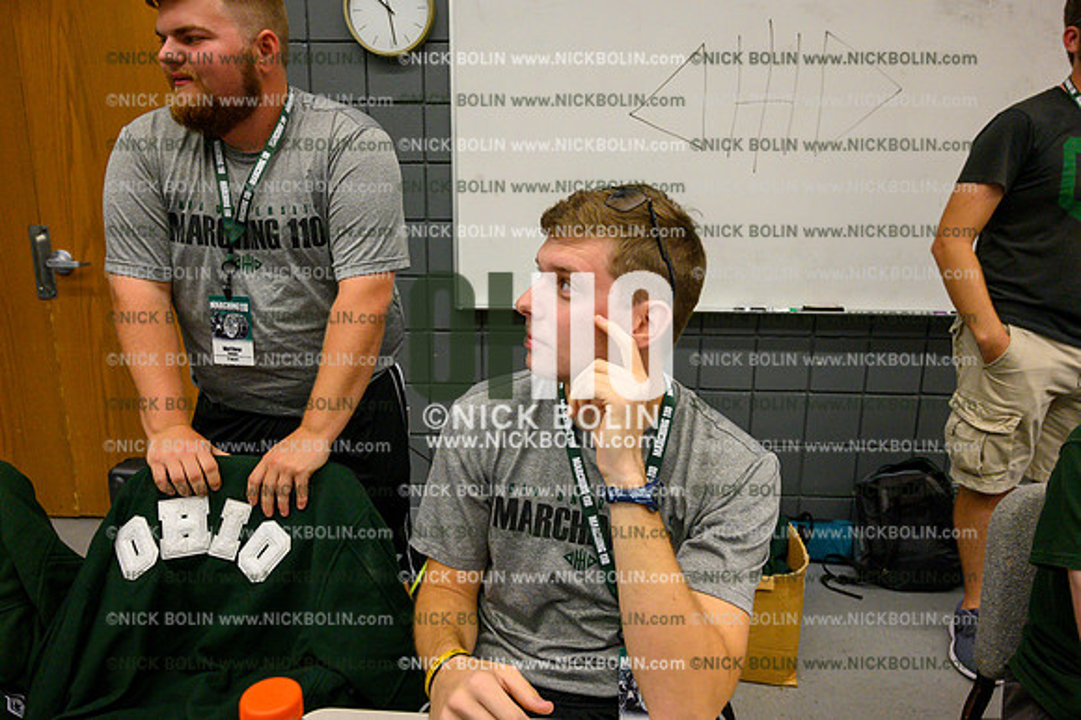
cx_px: 540
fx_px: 720
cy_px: 360
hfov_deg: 73.8
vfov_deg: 53.1
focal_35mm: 24
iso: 6400
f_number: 5.6
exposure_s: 1/250
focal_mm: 24
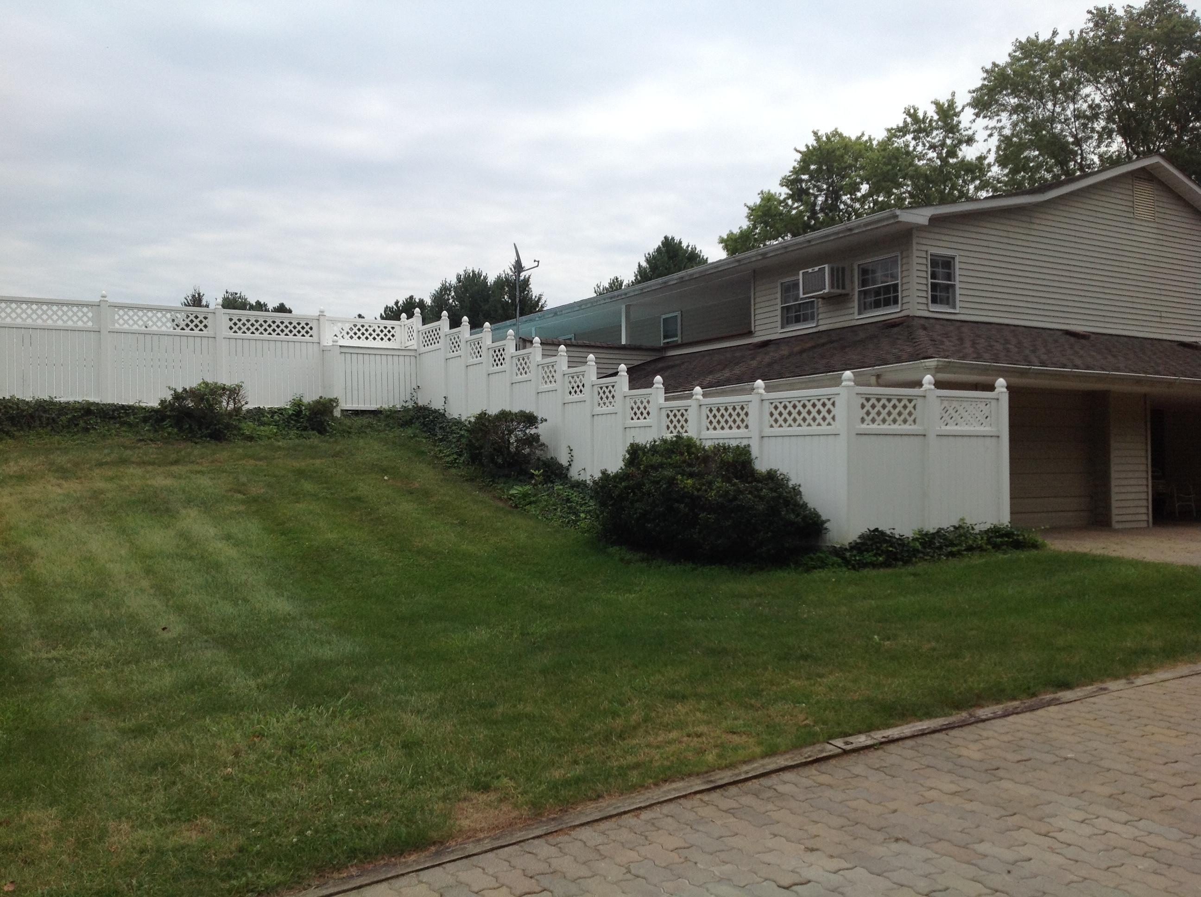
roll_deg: +1.1
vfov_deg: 40.6
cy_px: 448
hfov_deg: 52.7
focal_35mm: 35
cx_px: 600
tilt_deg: +2.6
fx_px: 1213
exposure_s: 1/2519
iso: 50
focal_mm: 4.28
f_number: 2.4
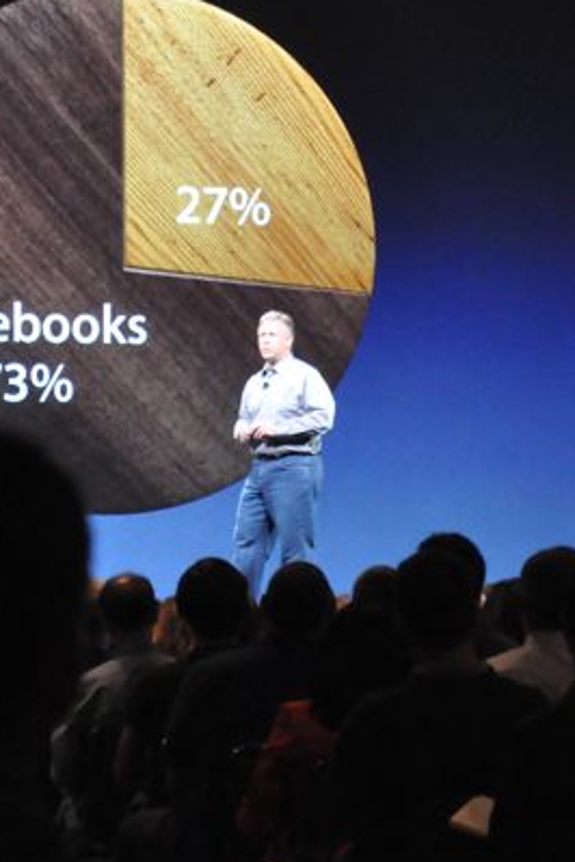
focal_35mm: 177
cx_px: 374
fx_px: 4240
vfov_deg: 11.6
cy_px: 431
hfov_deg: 7.8
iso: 3200
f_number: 5.3
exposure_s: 1/30
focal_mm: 62
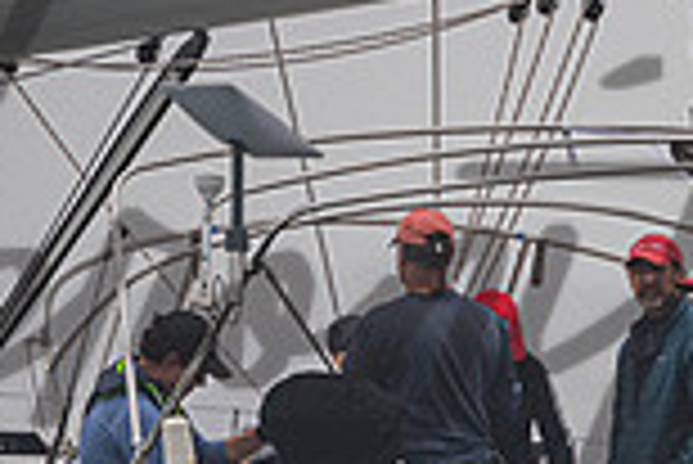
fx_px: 35973
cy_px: 339
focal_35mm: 1867
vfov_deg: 0.7
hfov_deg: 1.1
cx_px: 486
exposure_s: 1/5000
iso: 400
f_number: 5.6
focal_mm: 400
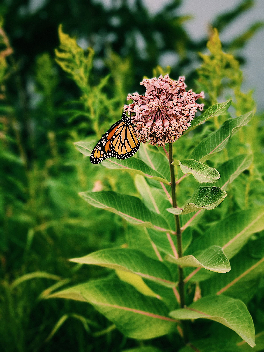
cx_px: 132
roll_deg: +1.1
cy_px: 176
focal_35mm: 57
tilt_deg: -21.1
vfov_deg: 33.8
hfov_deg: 25.7
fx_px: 580
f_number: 2.8
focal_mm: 6.6
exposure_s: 1/120
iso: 32
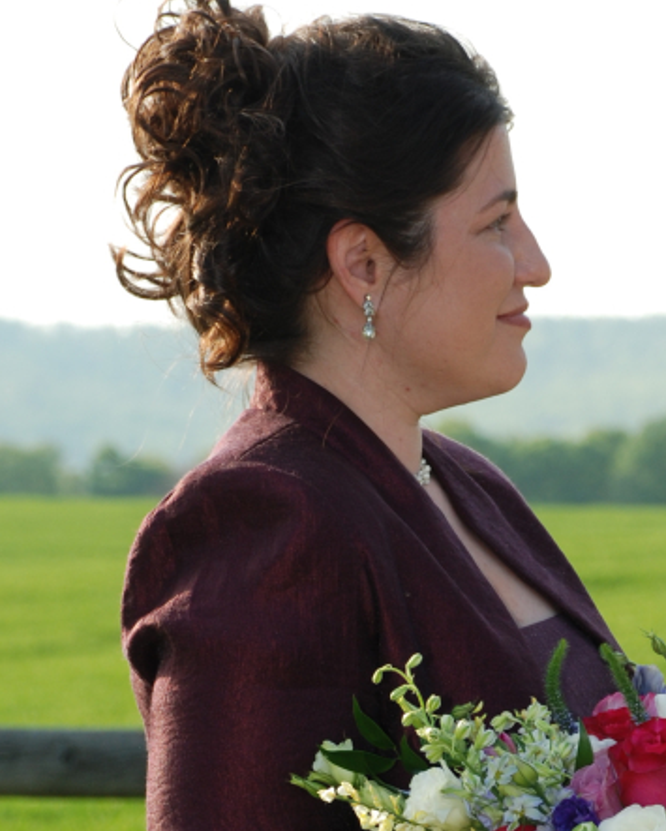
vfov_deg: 7.2
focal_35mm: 266
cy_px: 929
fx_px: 6547
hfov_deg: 5.8
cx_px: 538
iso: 140
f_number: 5.6
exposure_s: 1/125
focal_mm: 70
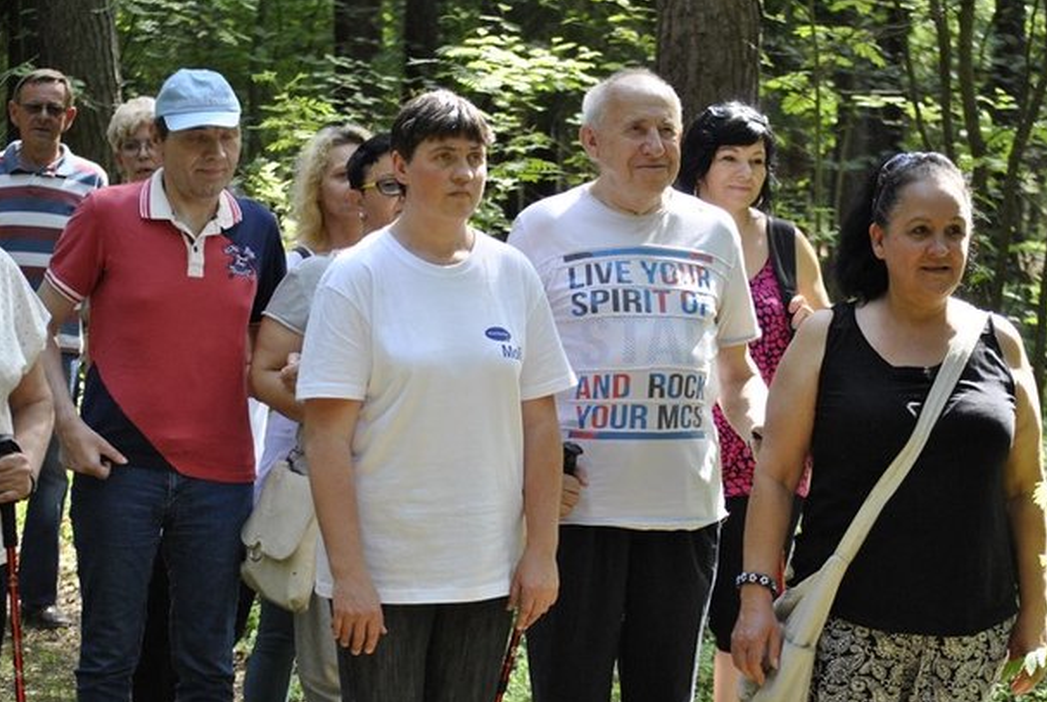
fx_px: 2579
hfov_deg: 22.9
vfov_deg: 15.5
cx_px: 546
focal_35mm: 89
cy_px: 368
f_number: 4
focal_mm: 55
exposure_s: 1/320
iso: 800
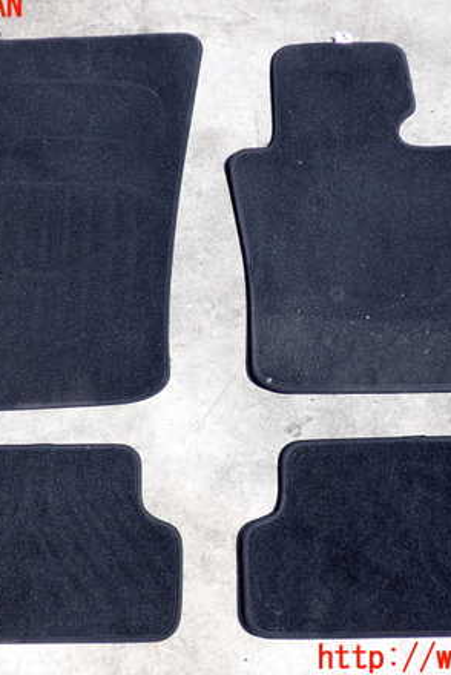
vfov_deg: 38.9
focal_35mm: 51
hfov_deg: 26.5
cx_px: 204
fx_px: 957
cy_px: 333
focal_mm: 6.37
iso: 100
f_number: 2.5
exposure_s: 1/640
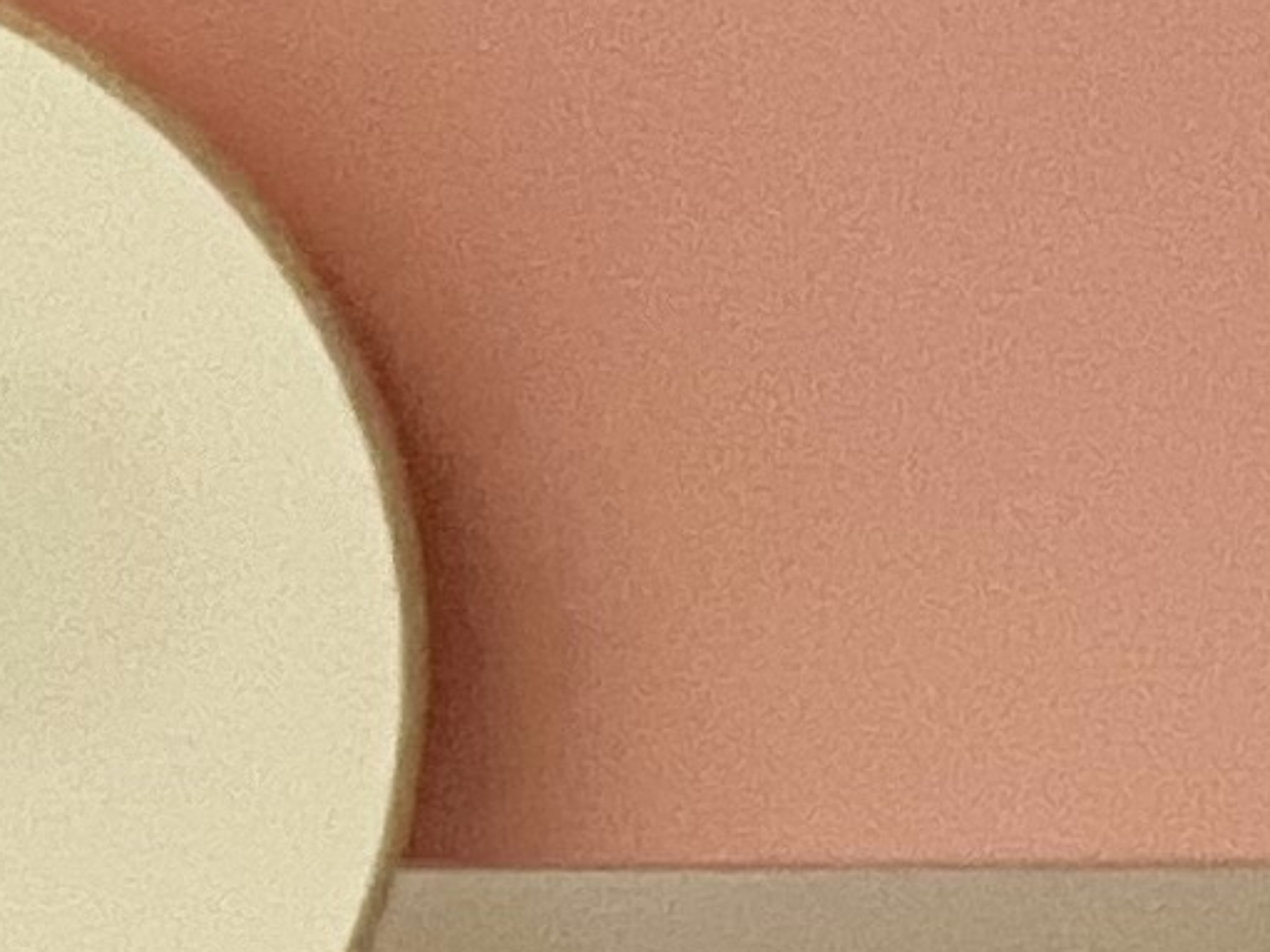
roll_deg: -0.3
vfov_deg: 2.4
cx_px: 2272
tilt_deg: -1.6
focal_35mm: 608
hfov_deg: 3.2
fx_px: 22301
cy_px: -2155
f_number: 2.8
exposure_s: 1/20
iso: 320
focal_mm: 9
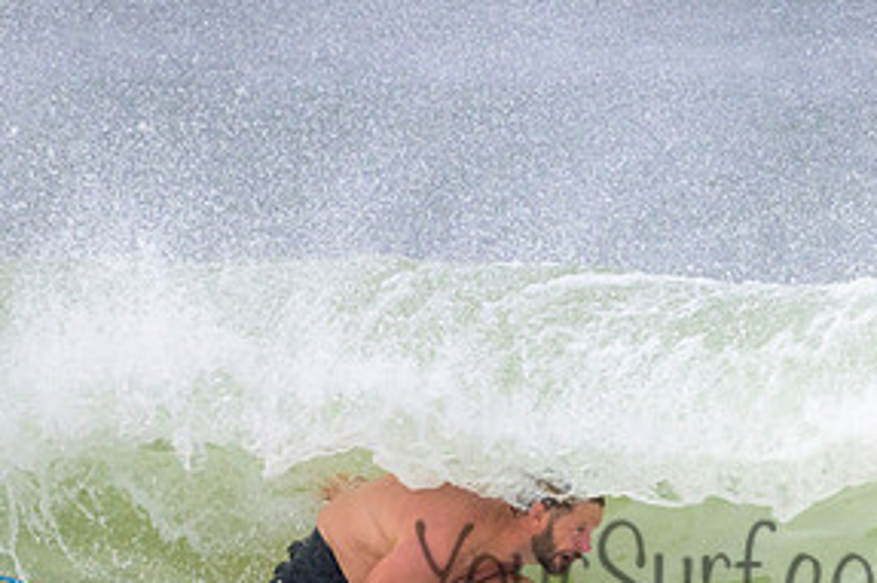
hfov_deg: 1.3
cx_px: 730
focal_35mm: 1619
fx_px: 39416
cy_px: 542
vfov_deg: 0.8
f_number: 11
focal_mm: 800
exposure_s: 1/2000
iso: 2000
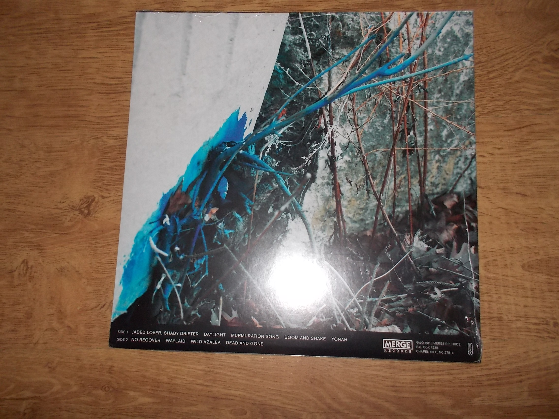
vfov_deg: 48.2
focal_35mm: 29
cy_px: 210
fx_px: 468
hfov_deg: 61.7
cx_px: 280
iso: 200
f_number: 3.3
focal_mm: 4.1
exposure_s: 1/30
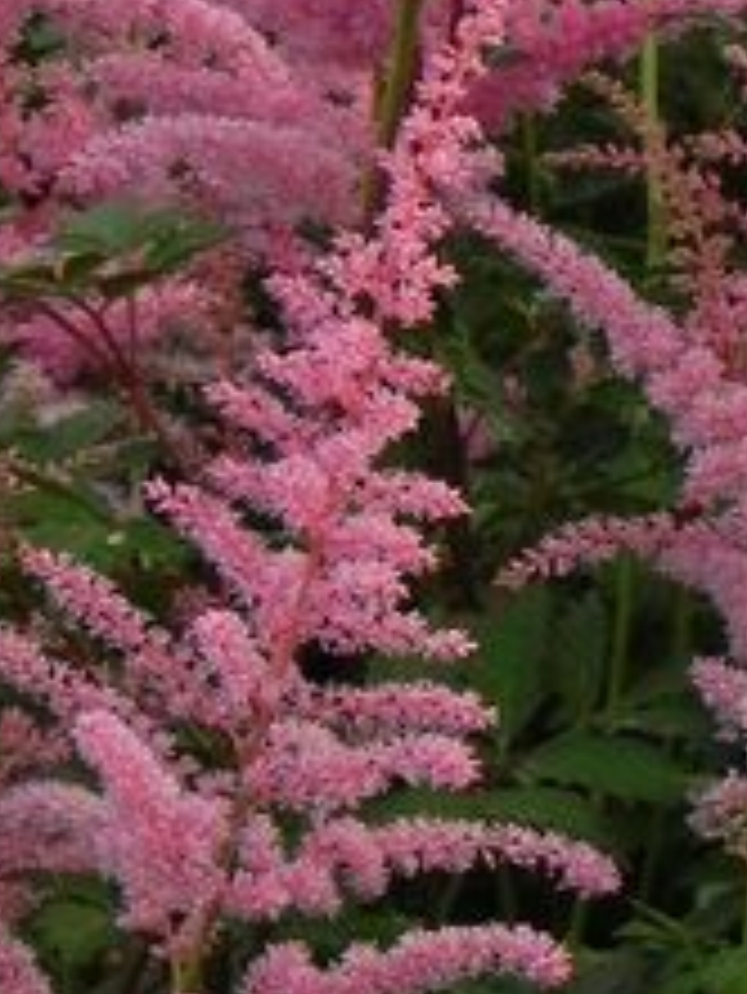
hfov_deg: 1.7
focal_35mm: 894
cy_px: -135
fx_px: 25698
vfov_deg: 2.2
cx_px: 414
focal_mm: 44
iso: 160
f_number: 5
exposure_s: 1/40
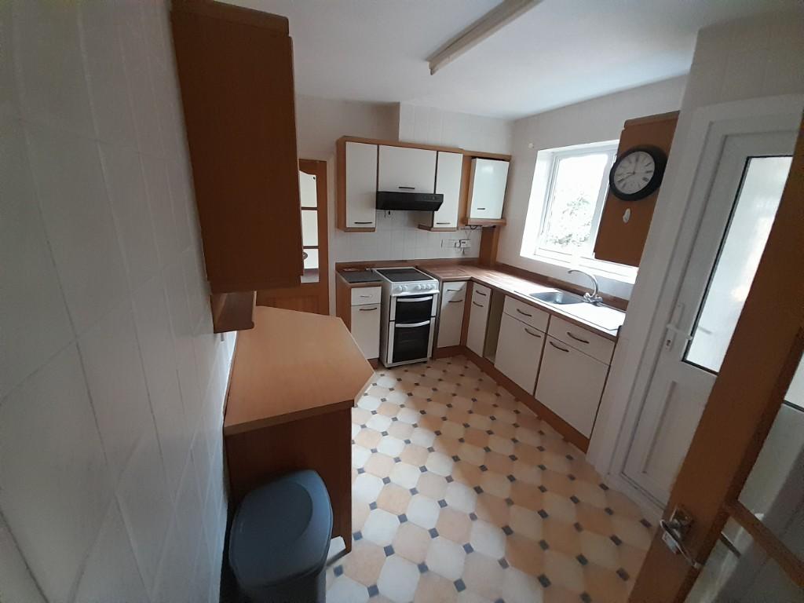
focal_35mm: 13
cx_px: 402
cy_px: 302
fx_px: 302
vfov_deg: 89.9
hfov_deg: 106.2
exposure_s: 1/24
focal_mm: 1.13
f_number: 2.2
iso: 400
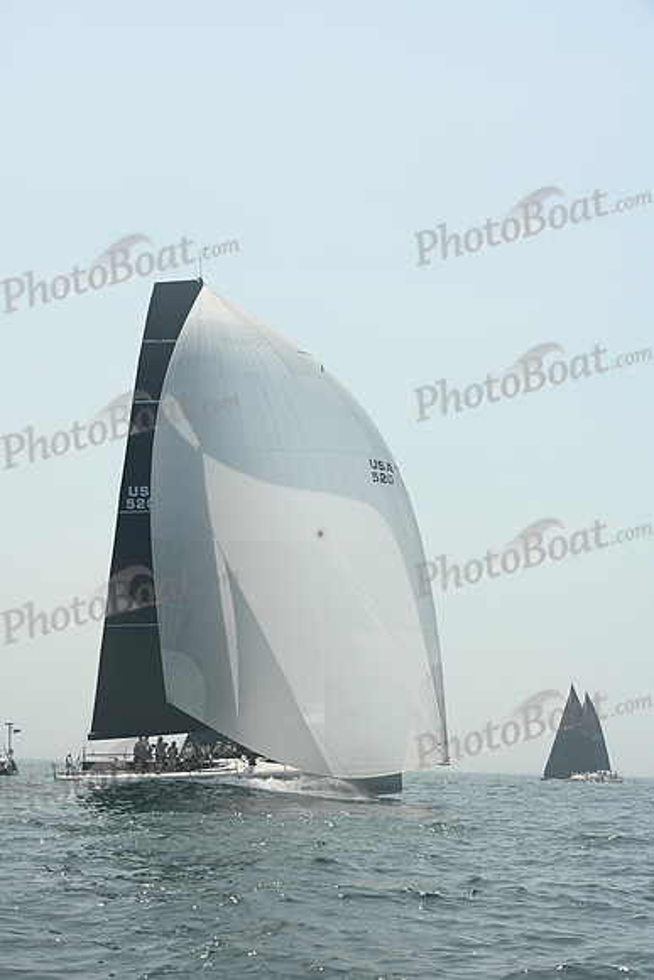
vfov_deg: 28.8
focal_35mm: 70
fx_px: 1906
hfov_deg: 19.5
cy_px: 490
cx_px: 327
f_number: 10
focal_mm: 70
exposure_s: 1/1250
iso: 320
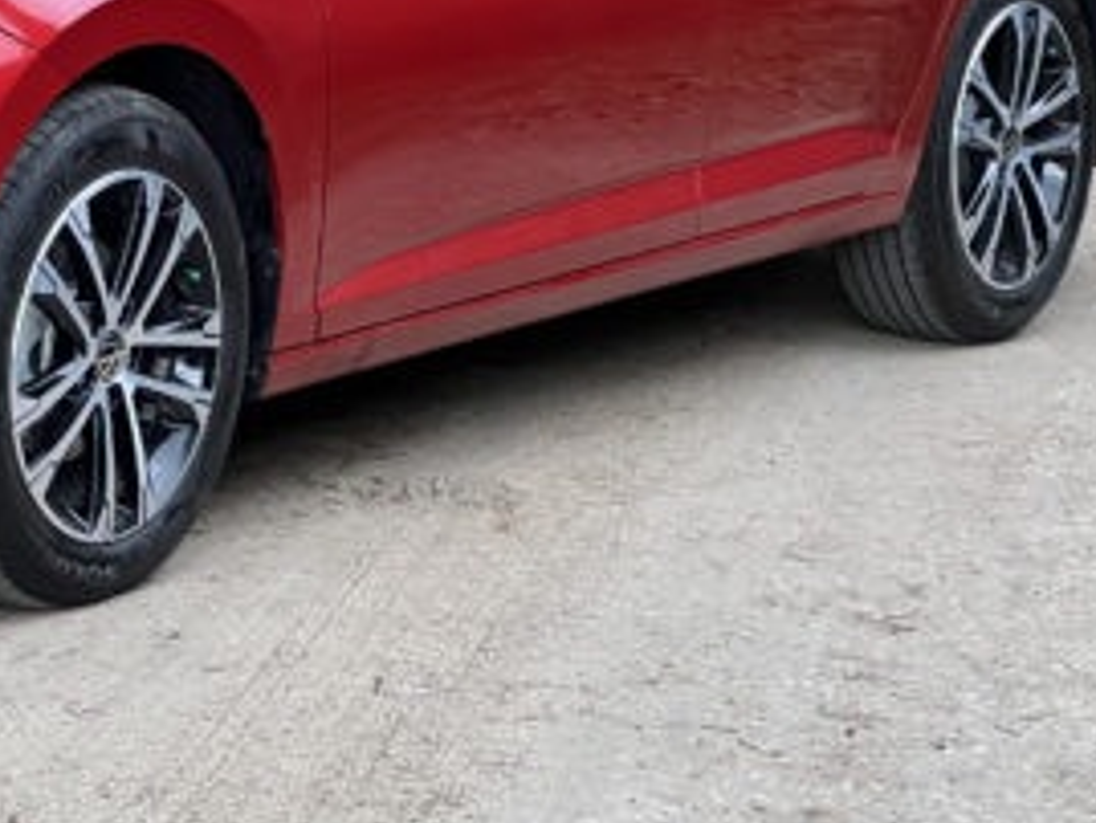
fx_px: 5797
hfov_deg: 10.7
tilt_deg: -7.1
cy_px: -12
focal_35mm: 183
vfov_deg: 8.1
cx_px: 16
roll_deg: -4.3
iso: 200
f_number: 2.8
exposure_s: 1/99
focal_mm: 9
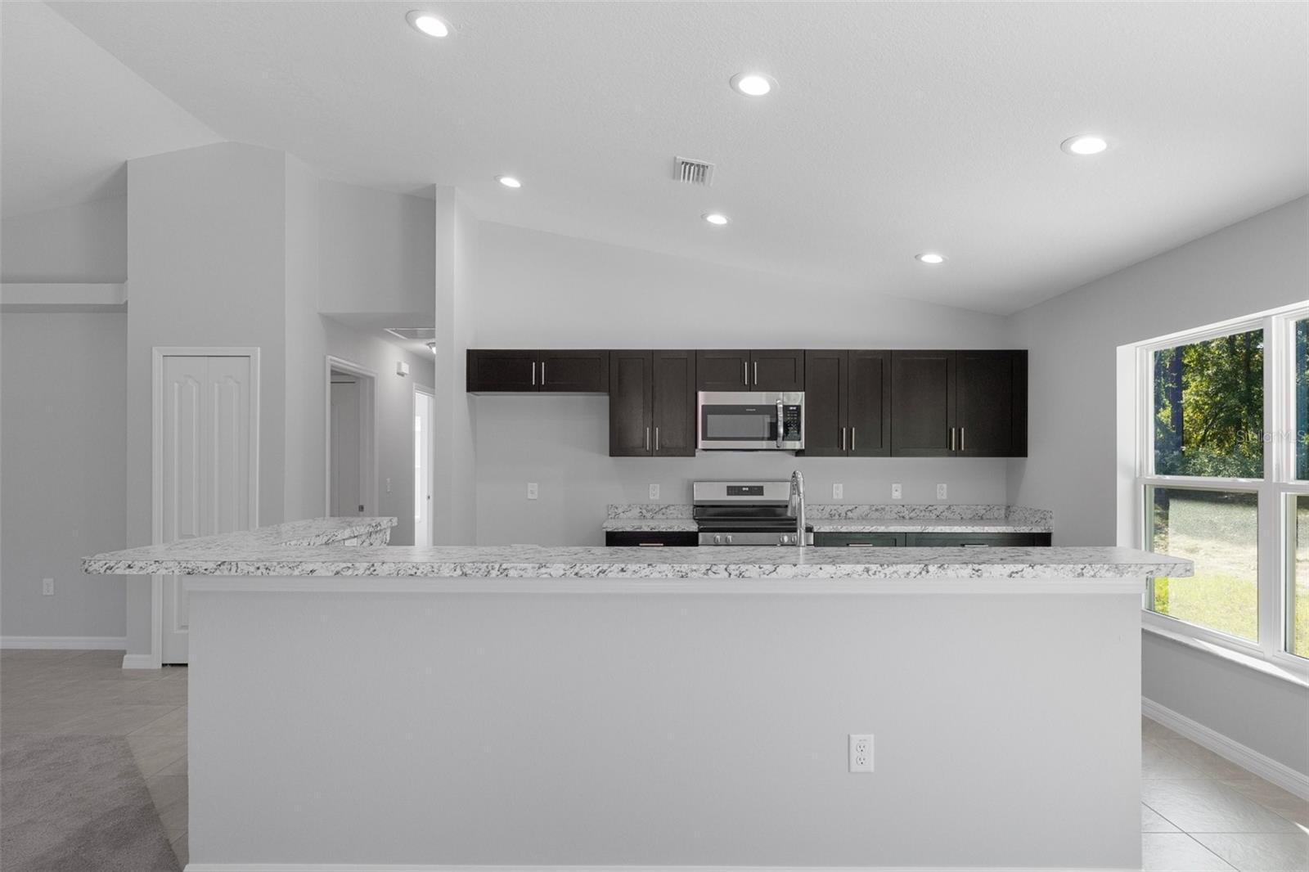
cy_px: 436
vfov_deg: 63.2
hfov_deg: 85.4
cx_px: 654
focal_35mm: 20
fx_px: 709
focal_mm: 13
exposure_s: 1/13
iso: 320
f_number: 8
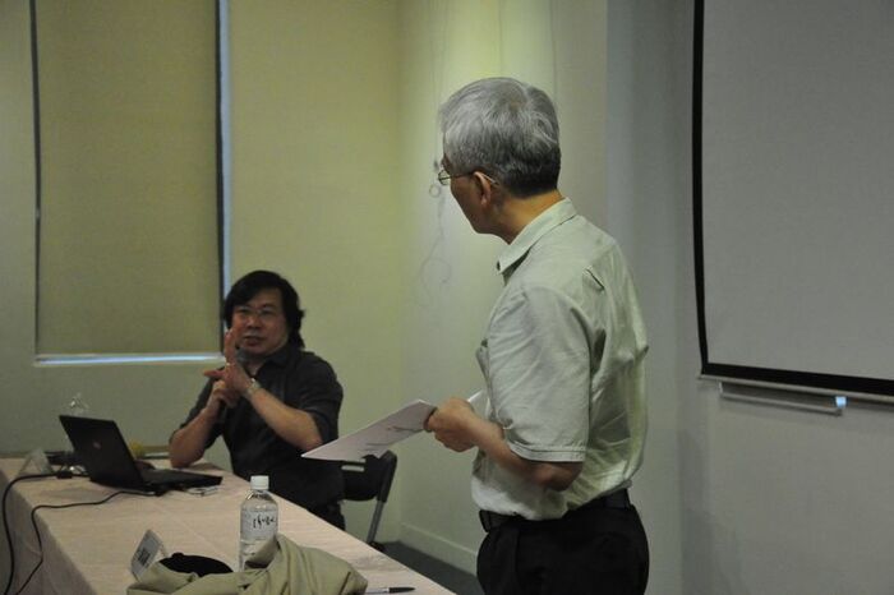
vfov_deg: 18.9
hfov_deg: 28.1
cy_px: 298
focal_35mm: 72
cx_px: 447
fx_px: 1787
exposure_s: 1/125
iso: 3200
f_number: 5.6
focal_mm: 48
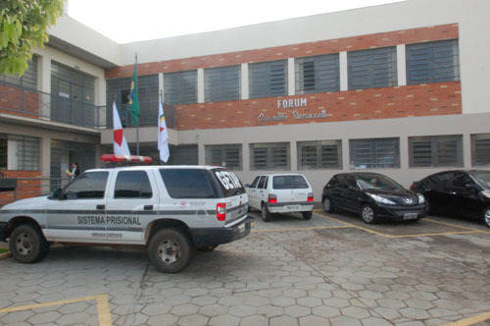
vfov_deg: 50.3
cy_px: 163
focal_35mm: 26
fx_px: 347
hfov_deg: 70.5
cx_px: 245
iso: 1600
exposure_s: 1/50
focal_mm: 17
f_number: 22
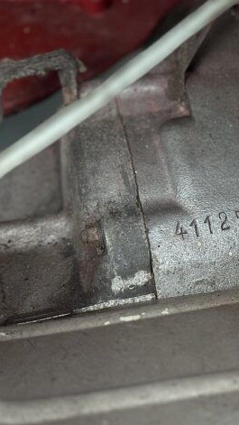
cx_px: 210
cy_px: 216
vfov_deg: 29.7
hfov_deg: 16.8
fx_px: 800
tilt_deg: -62.9
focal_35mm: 71
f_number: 1.78
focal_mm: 6.76
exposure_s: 1/25
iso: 640
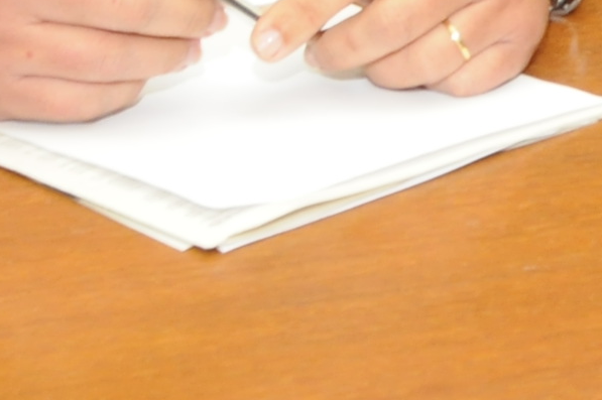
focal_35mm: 170
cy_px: -507
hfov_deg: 11.1
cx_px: 1158
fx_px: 2835
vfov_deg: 7.6
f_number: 7.1
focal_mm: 21
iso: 800
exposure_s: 1/60
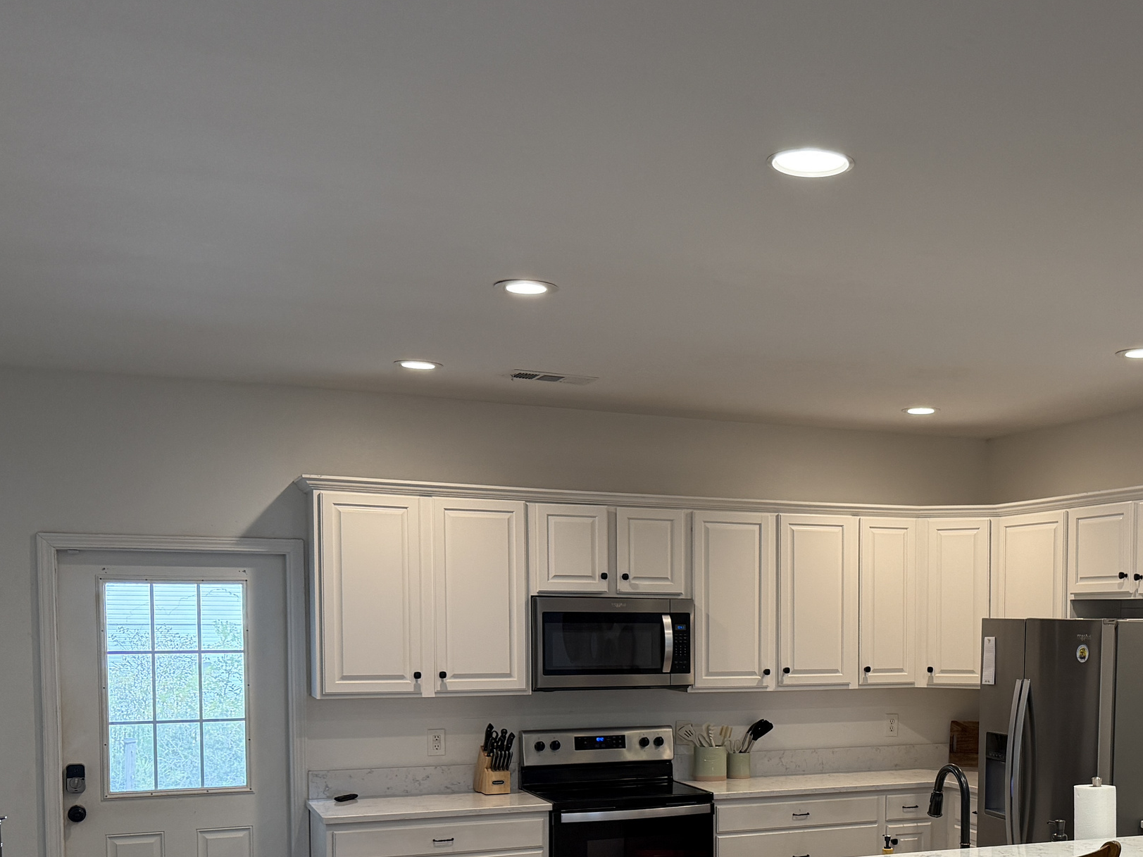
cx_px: 826
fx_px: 1387
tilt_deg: -3.0
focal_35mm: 42
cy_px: 684
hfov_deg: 43.7
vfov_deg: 33.4
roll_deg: +0.3
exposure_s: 1/120
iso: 250
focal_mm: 6.76
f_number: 1.78
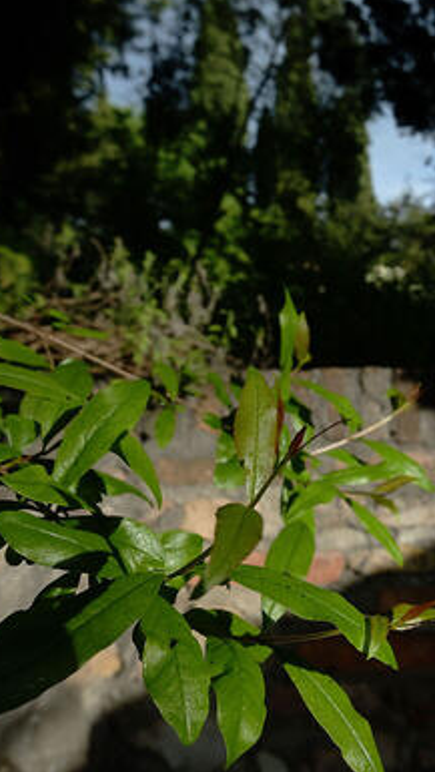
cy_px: 373
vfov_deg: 61.3
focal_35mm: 32
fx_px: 651
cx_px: 459
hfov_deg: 33.1
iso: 100
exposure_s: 1/125
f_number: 8
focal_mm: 13
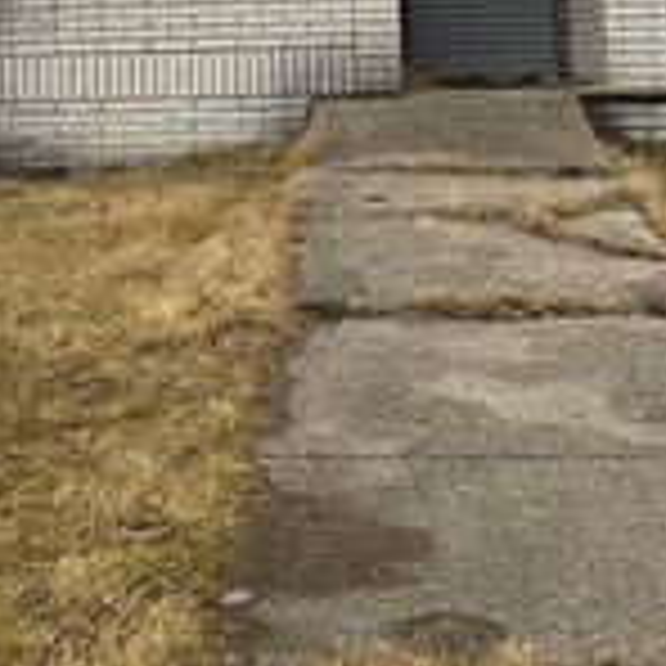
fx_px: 2003
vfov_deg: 17.7
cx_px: 198
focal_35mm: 92
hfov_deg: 18.8
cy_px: -194
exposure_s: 1/836
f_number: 1.78
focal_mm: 6.86
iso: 80
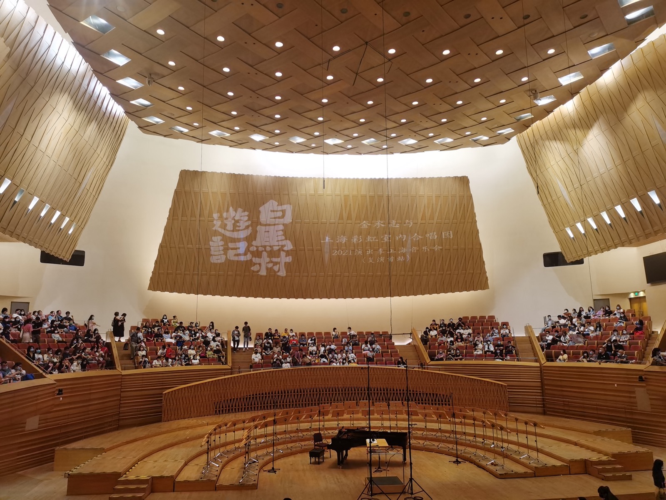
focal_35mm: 27
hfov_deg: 65.3
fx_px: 519
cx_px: 333
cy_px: 250
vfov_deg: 51.4
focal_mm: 5.58
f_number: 1.8
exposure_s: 1/50
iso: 160
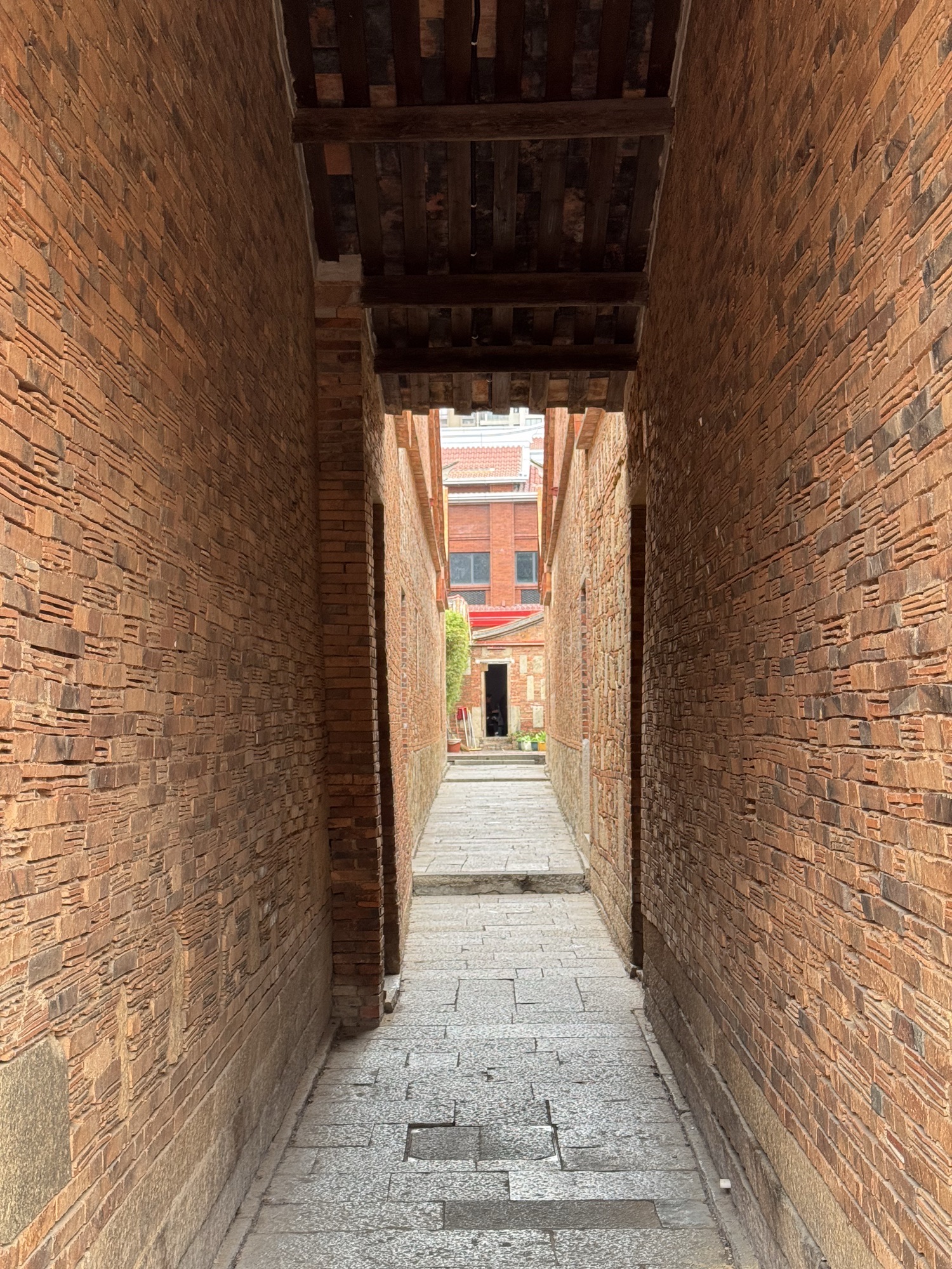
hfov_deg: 30.3
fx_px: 1760
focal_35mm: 48
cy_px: 634
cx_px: 476
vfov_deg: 39.7
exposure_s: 1/86
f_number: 1.78
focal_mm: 6.76
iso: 100
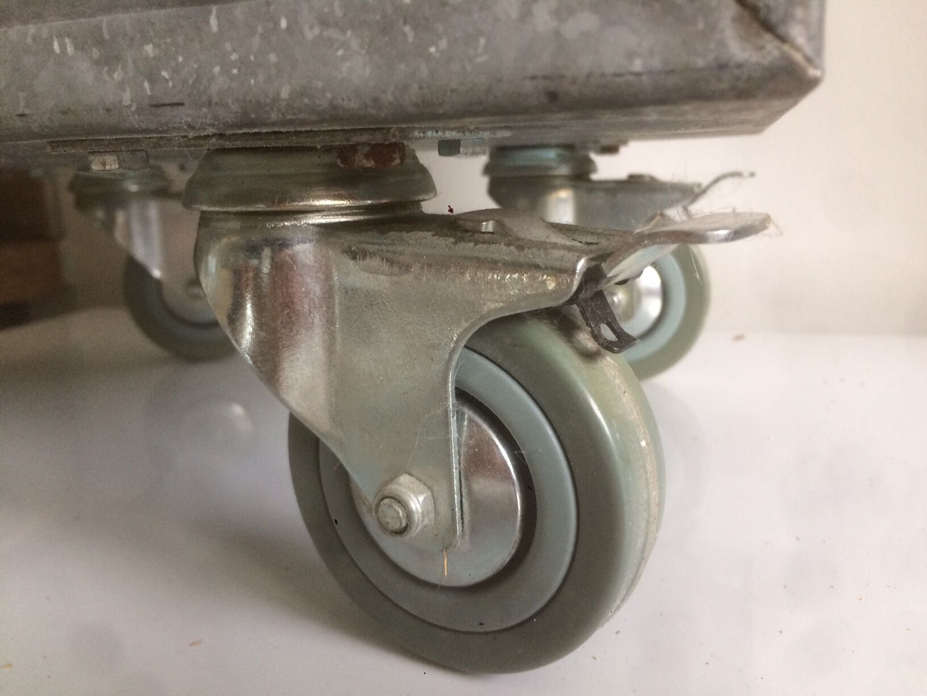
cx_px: 464
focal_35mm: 29
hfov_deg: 61.7
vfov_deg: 48.2
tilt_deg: -12.7
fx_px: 777
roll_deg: +2.1
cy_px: 348
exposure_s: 1/33
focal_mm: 4.15
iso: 125
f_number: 2.2
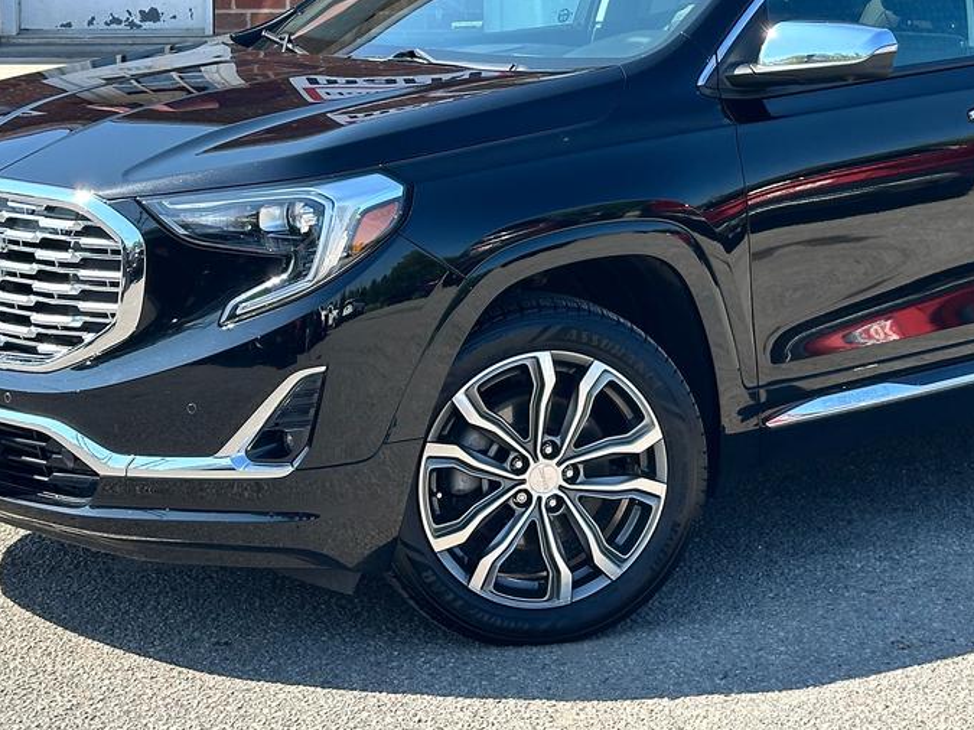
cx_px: 667
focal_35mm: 91
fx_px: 2560
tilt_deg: -3.1
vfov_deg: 16.0
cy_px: 66
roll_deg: +0.4
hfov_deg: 21.4
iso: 64
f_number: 1.78
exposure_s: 1/1062
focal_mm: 6.86
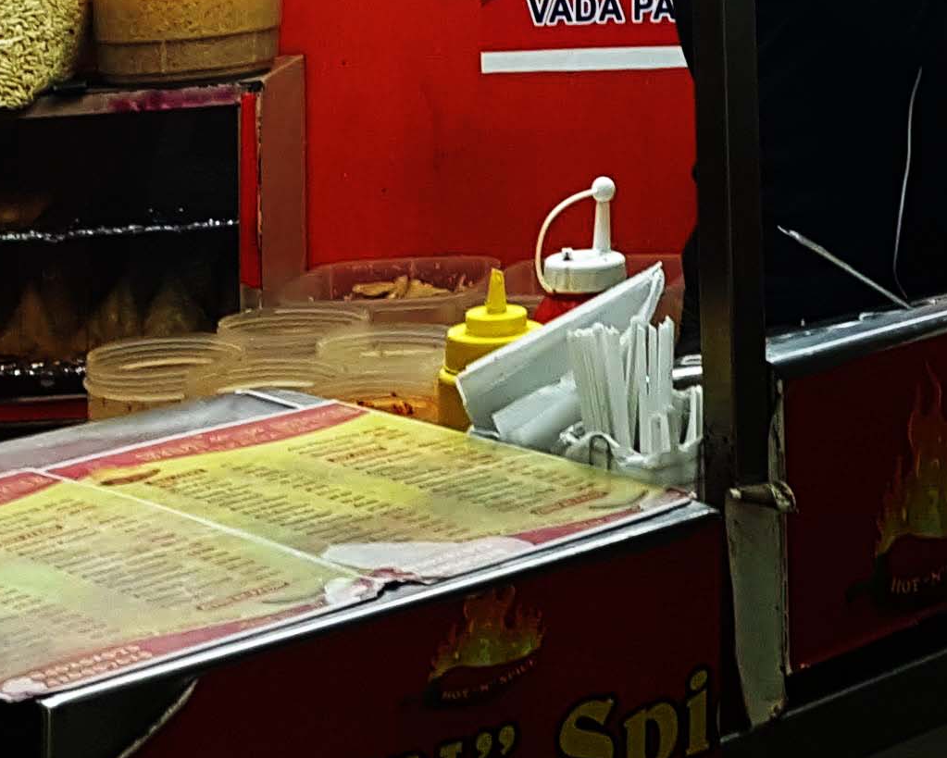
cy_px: -516
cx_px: 848
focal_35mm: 100
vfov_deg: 14.0
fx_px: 2804
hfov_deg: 18.9
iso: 80
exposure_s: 1/50
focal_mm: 4.2
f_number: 1.7
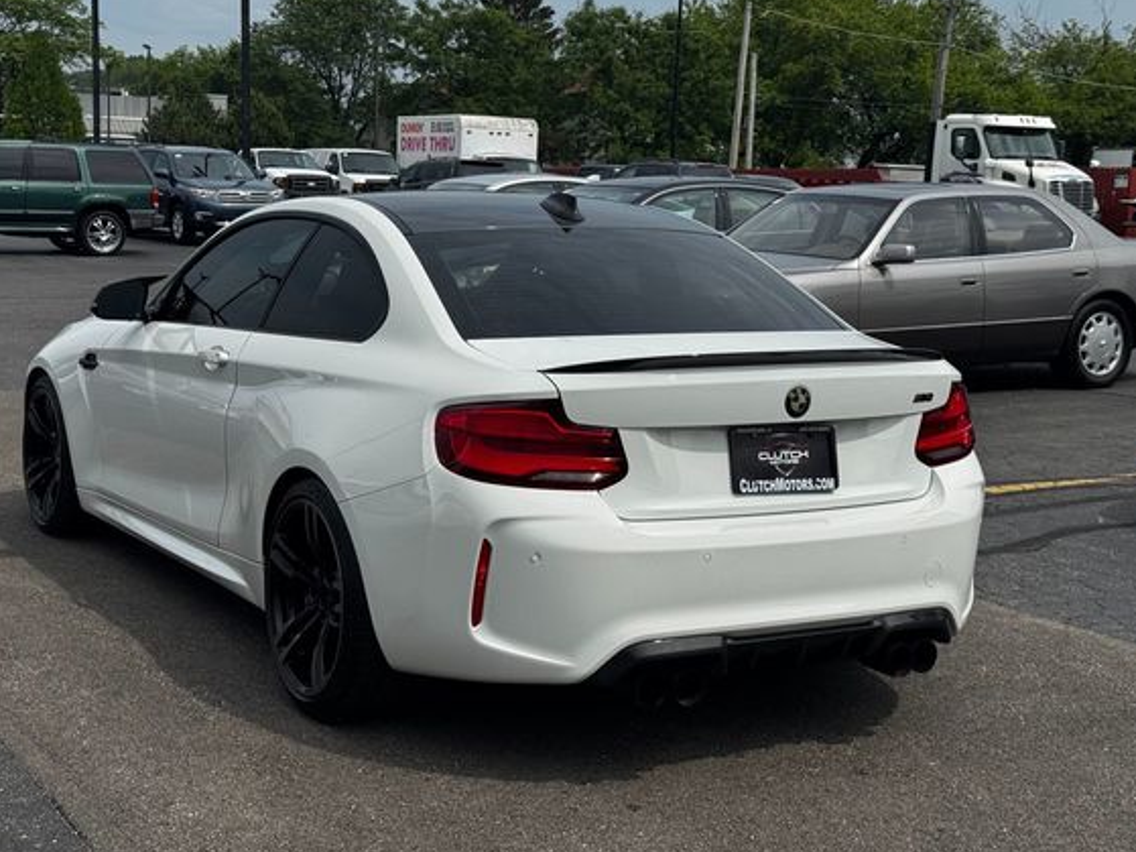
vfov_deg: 26.5
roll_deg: -1.8
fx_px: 1805
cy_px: 409
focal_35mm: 55
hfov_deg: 34.9
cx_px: 516
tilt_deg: -7.5
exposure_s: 1/6410
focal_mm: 6.76
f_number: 1.78
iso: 64
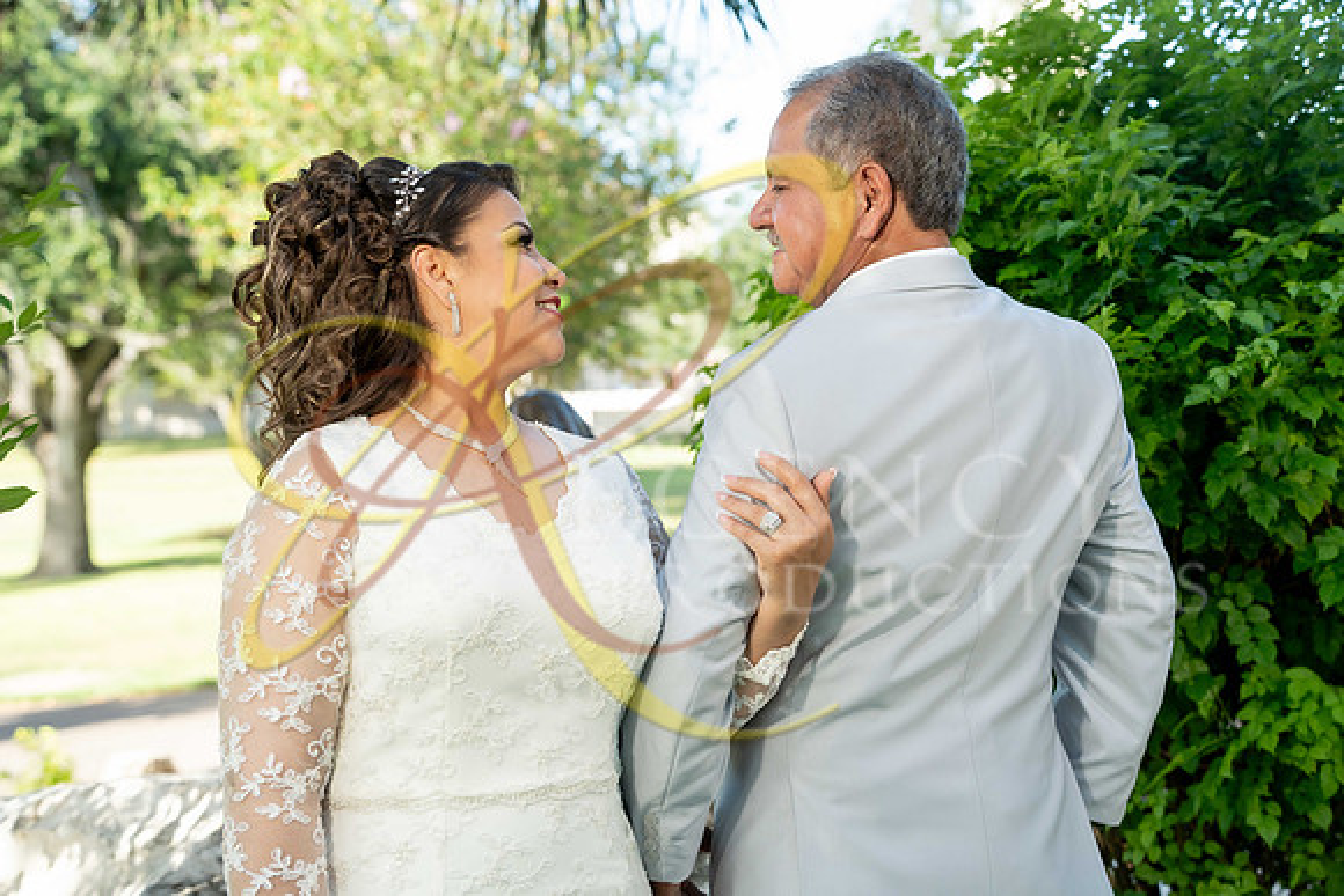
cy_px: 448
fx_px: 2016
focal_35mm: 54
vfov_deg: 25.1
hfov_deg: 36.9
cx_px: 672
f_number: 4
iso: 500
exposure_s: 1/500
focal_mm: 54
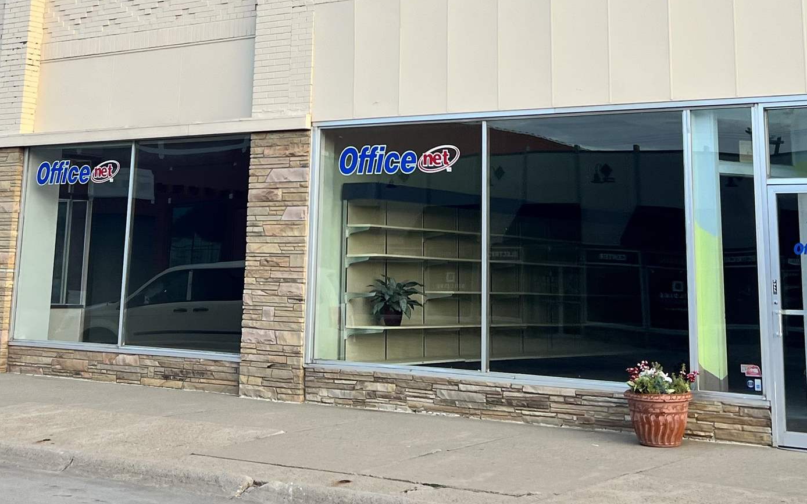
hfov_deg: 33.4
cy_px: -24
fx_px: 1341
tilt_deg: +12.2
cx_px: 334
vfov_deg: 20.5
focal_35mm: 61
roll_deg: -1.5
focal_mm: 5.7
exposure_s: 1/244
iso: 40
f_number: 1.5
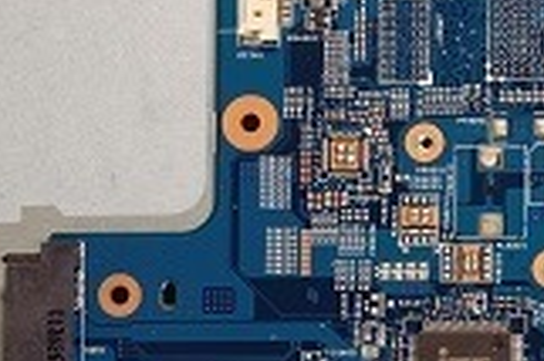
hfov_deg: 12.5
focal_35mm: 154
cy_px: 256
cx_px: 889
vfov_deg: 8.9
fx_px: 2325
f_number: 8
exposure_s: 1/5
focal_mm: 22
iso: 100
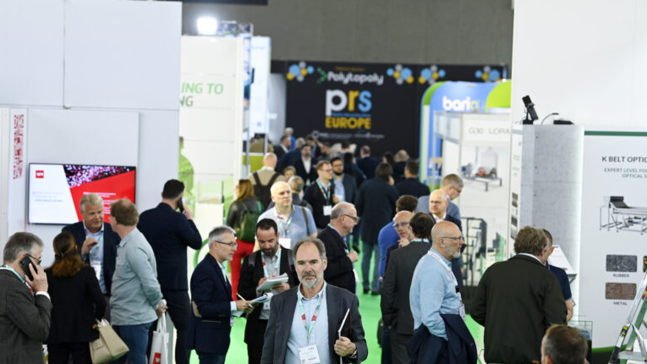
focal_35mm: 122
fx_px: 2093
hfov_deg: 17.6
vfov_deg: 9.9
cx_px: 323
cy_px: 201
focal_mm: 116
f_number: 4.5
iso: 1600
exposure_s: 1/320
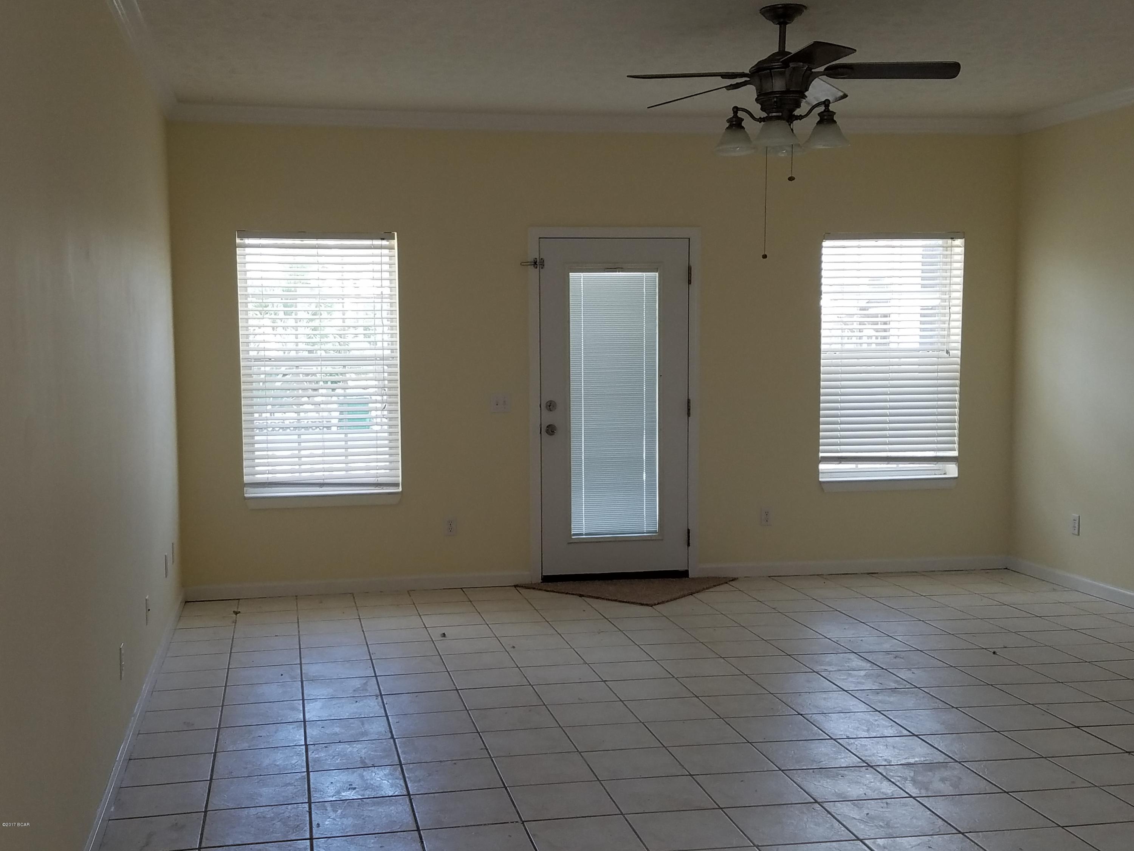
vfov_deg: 53.1
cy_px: 426
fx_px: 852
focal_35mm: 26
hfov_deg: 67.3
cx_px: 567
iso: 50
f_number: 1.7
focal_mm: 4.2
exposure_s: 1/170
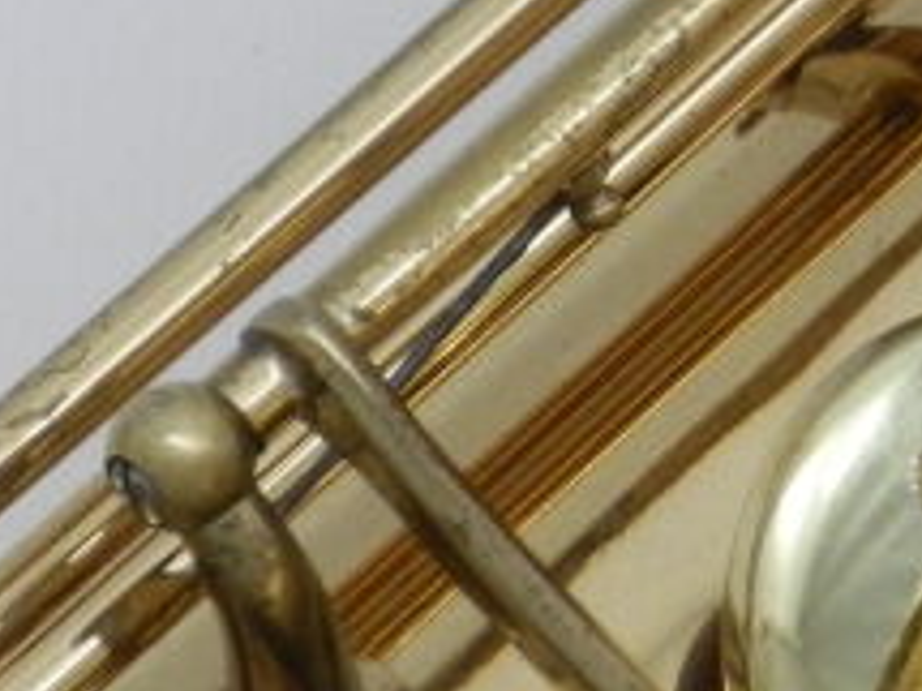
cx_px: 1162
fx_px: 23612
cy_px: 245
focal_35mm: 887
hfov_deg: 2.2
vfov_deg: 1.7
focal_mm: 34
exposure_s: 1/30
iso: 400
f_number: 5.5
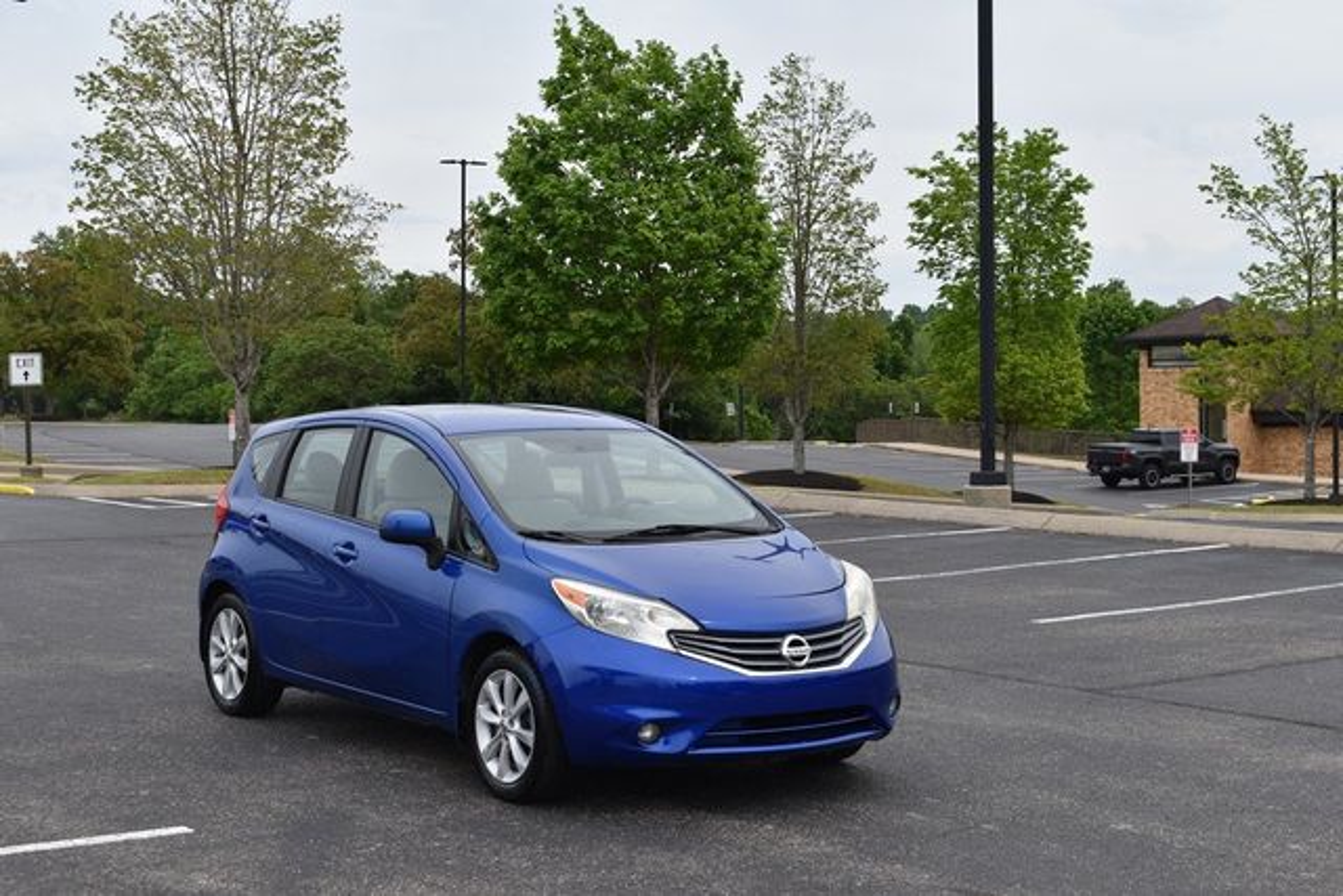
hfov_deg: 33.4
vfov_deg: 22.6
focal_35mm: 60
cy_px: 448
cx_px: 672
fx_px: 2239
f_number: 8
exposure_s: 1/250
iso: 125
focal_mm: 40
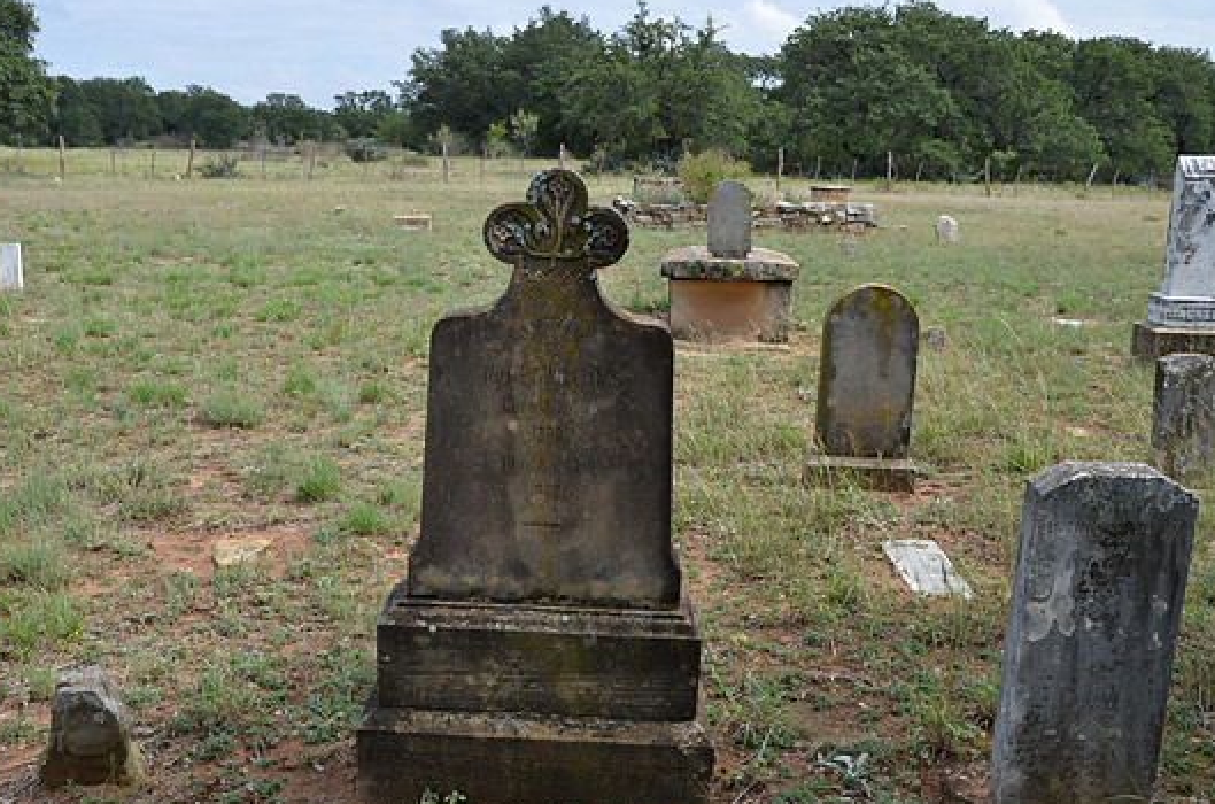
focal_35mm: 35
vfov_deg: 38.1
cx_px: 565
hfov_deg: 55.1
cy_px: 393
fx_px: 1163
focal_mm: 21
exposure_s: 1/250
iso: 110
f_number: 8
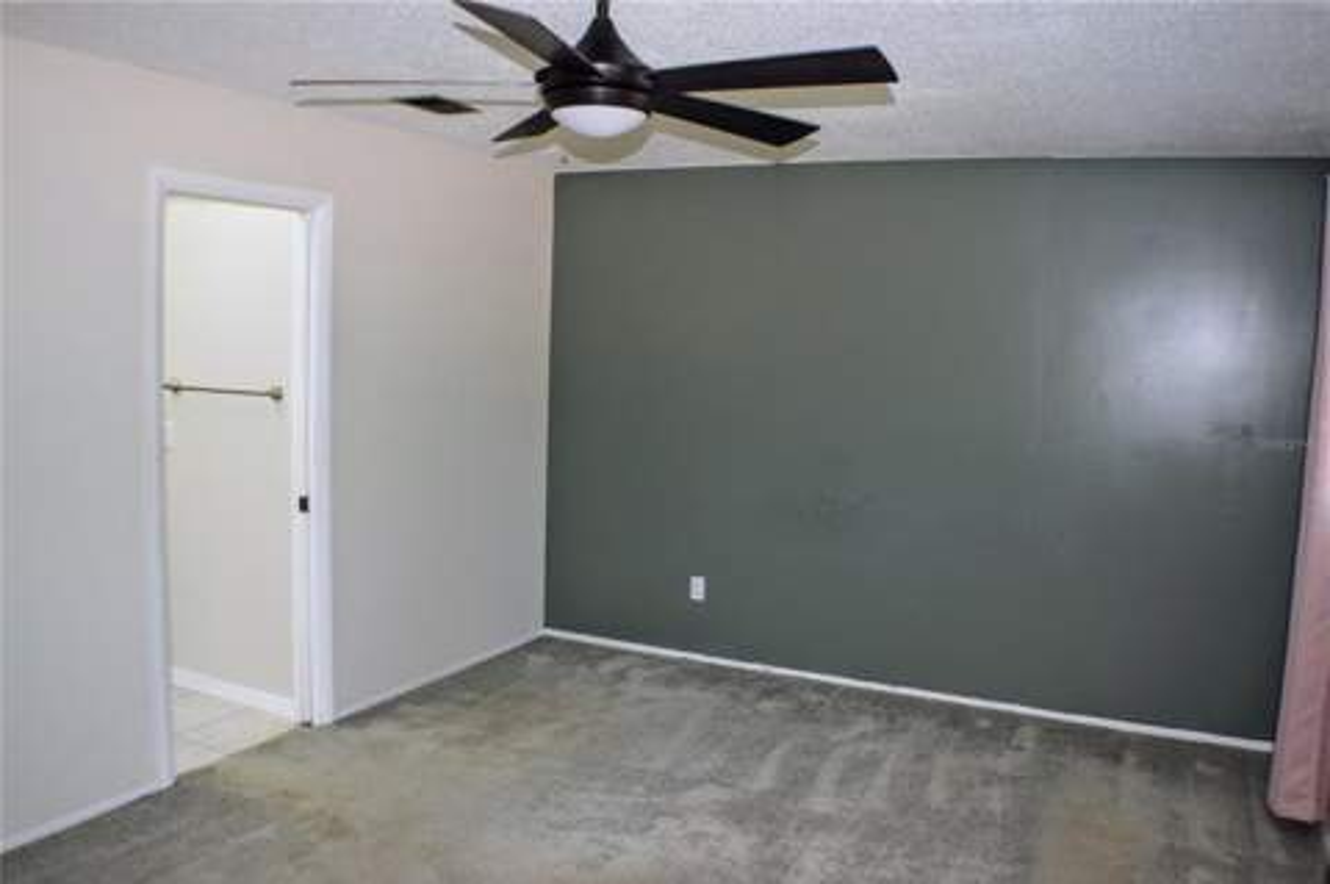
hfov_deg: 51.3
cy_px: 442
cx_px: 665
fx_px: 1384
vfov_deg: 35.4
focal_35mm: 38
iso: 800
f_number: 5
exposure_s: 1/100
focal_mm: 25
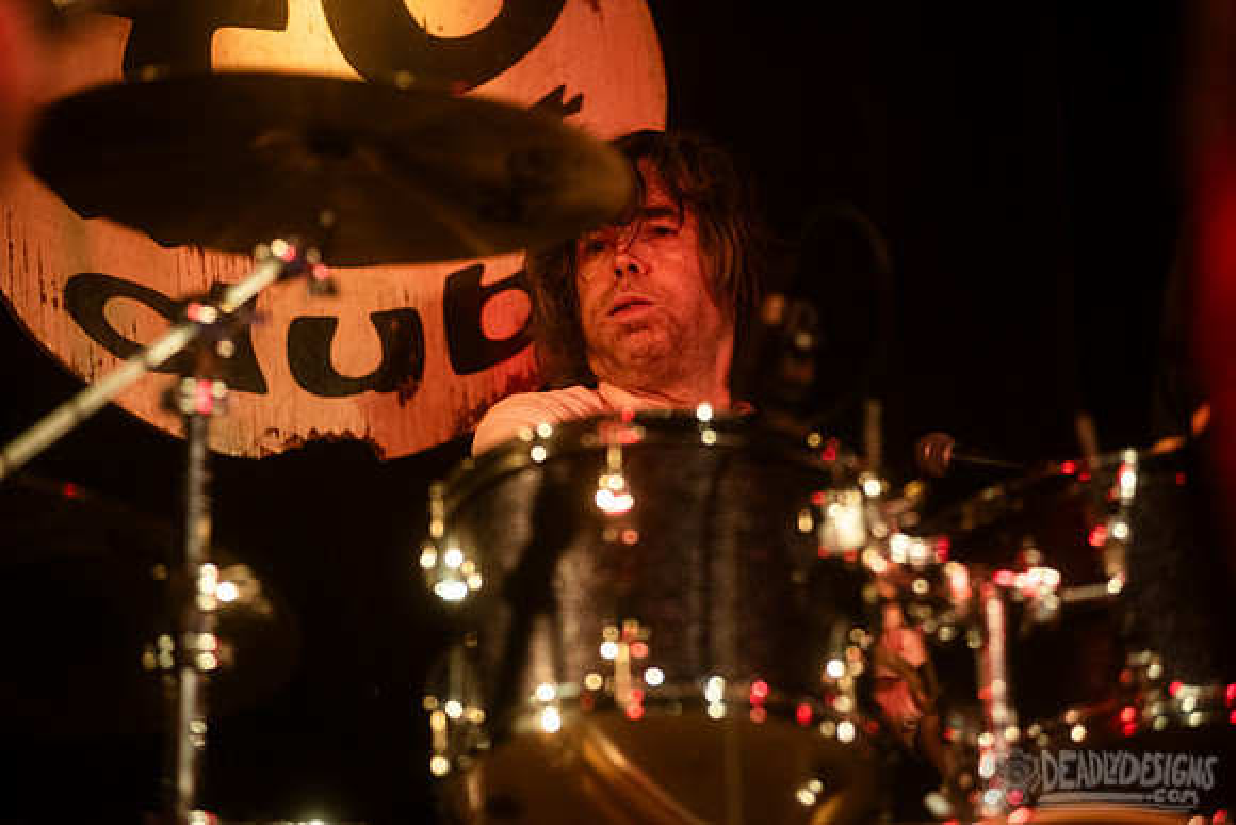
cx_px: 618
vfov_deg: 9.5
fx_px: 4979
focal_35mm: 145
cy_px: 412
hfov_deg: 14.2
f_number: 3.2
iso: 2000
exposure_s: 1/250
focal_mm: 145
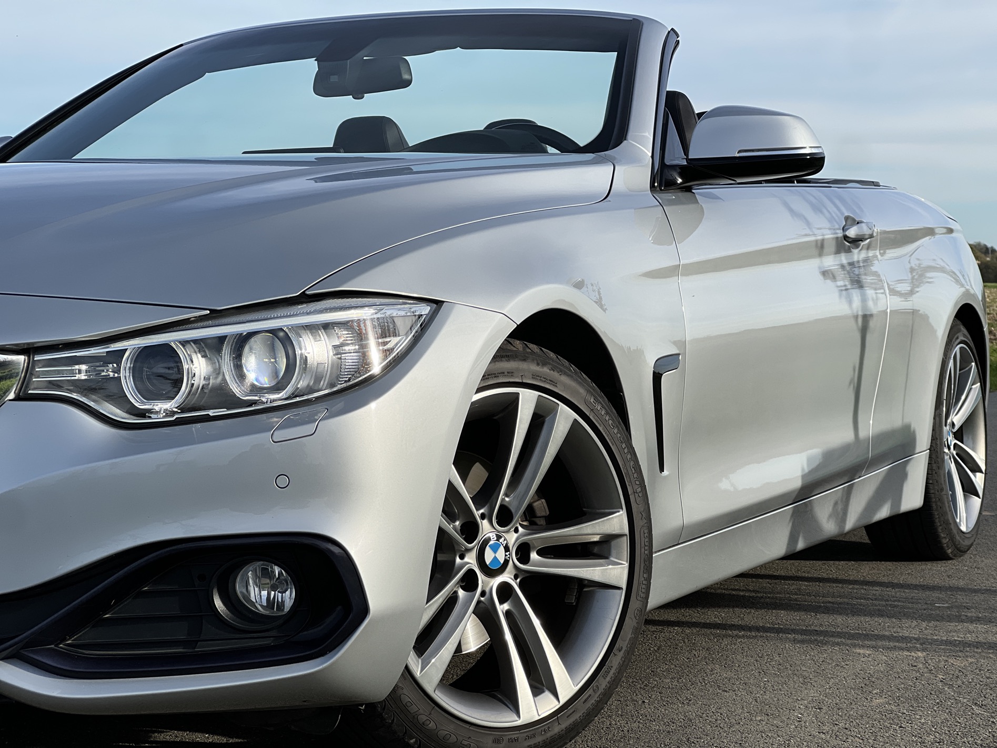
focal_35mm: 77
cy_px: 374
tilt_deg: -1.8
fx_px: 2218
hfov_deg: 25.3
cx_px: 498
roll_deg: -1.3
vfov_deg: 19.1
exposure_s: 1/622
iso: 32
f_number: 2.8
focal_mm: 9
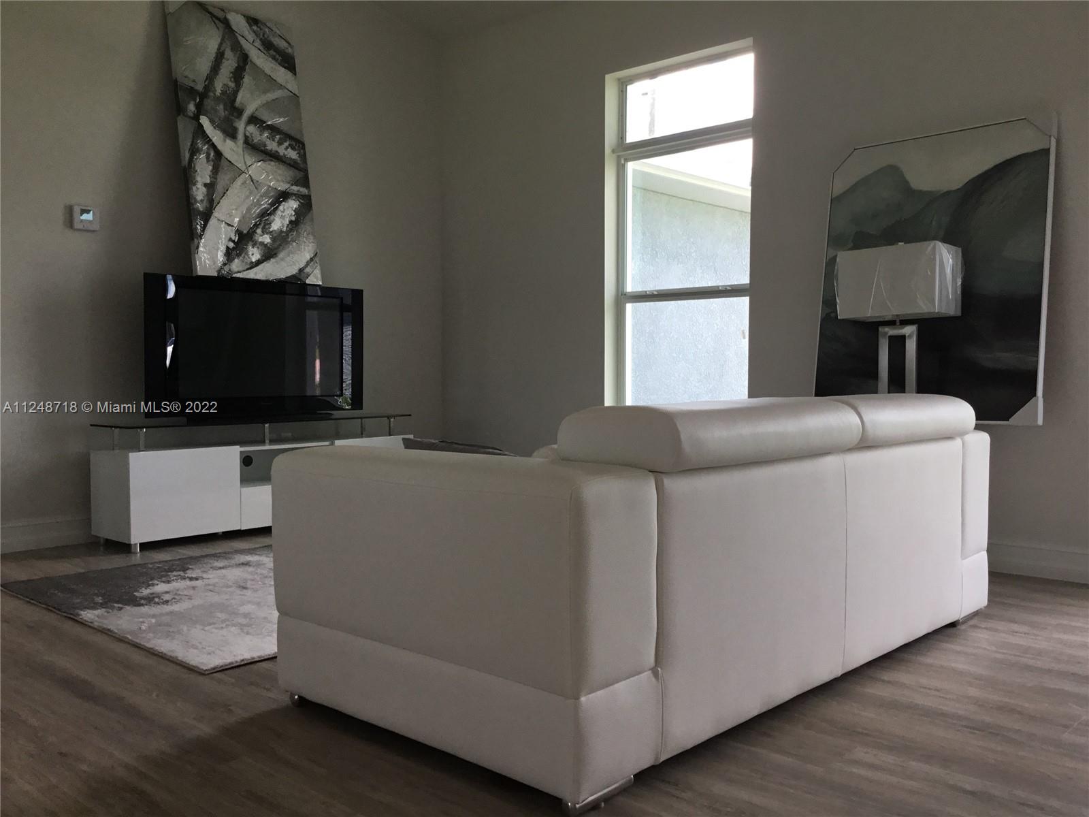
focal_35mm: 31
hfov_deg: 58.4
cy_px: 408
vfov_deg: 45.4
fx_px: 975
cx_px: 544
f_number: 2.4
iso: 50
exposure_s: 1/120
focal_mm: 3.3
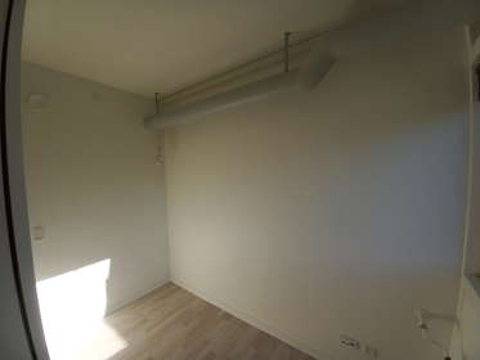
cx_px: 240
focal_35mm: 13
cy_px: 180
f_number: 2.2
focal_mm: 1.42
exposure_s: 1/503
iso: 40
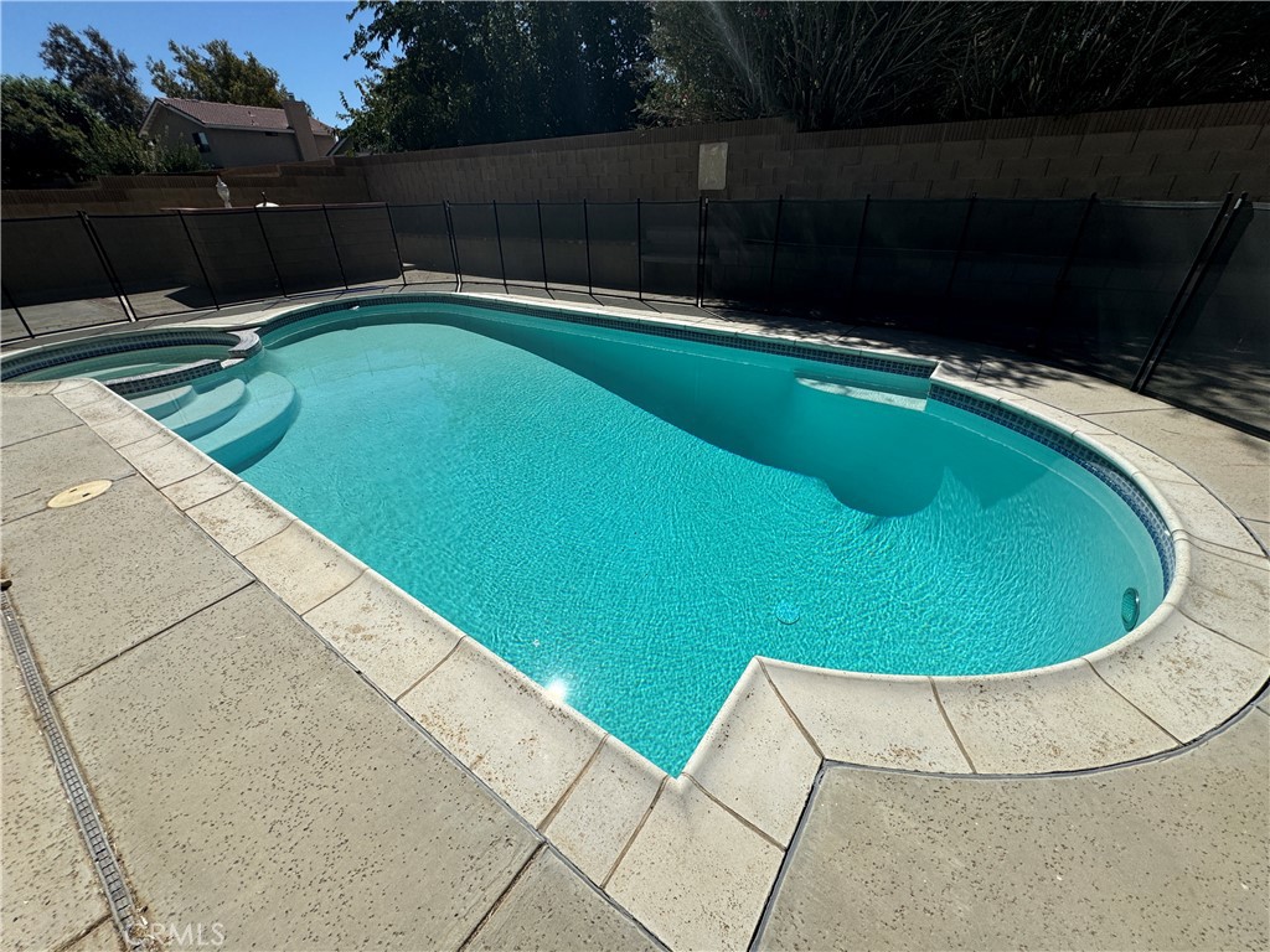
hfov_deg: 102.1
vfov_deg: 85.7
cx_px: 635
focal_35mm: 14
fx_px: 514
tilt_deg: -28.6
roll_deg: +1.5
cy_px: 476
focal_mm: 2.22
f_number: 2.2
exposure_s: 1/4630
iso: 40
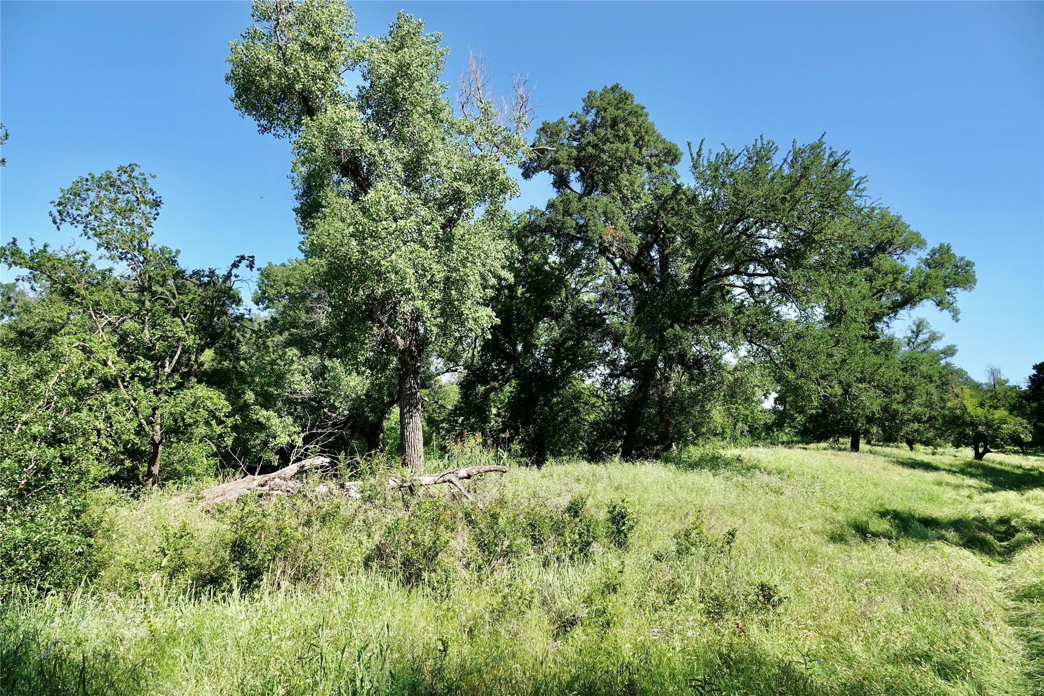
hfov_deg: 73.7
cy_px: 348
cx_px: 522
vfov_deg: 53.1
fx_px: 696
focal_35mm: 24
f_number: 4
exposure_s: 1/400
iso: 100
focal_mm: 8.8
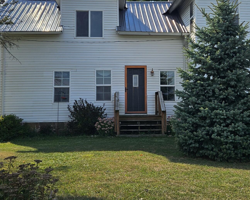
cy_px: 66
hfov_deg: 35.9
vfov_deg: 28.9
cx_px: 144
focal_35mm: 52
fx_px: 385
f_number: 1.8
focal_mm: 5.4
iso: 25
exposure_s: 1/2760
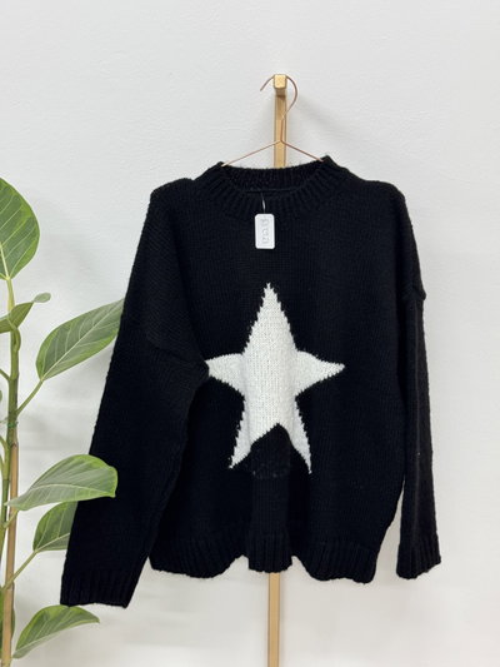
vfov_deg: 39.6
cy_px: 334
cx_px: 250
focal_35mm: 48
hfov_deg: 30.3
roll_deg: +0.6
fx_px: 924
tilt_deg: -9.6
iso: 200
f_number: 1.78
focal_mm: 6.76
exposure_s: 1/33
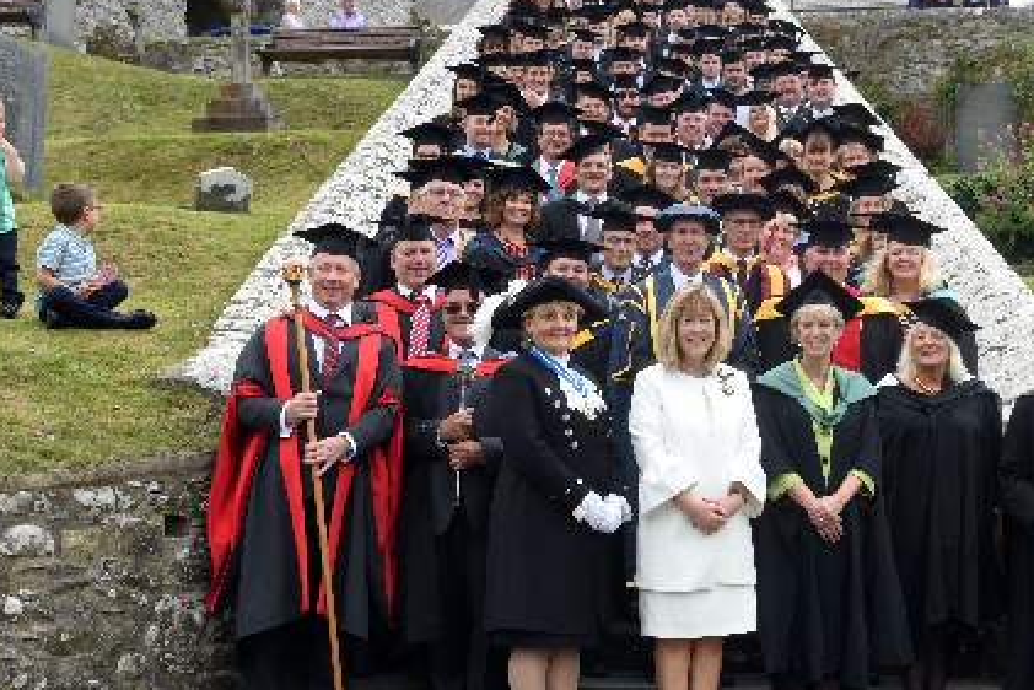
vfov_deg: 20.9
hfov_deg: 30.8
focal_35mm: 65
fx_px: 1867
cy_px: 314
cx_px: 675
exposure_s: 1/320
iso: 400
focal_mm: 32
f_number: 9
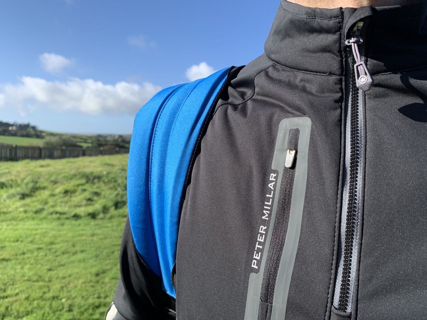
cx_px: 214
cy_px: 160
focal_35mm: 26
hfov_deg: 67.3
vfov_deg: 53.1
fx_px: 321
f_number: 1.8
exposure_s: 1/1350
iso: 25
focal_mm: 4.25
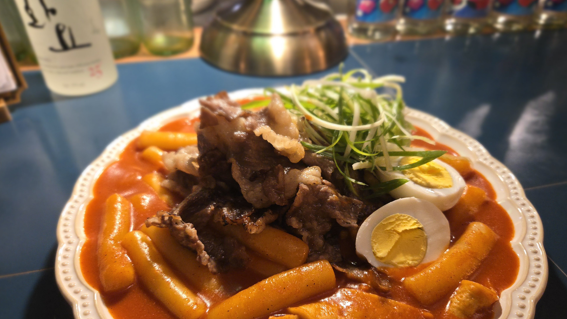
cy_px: 197
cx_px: 292
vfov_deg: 44.1
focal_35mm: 26
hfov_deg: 71.9
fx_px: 391
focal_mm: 5.4
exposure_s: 1/60
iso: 320
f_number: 1.8
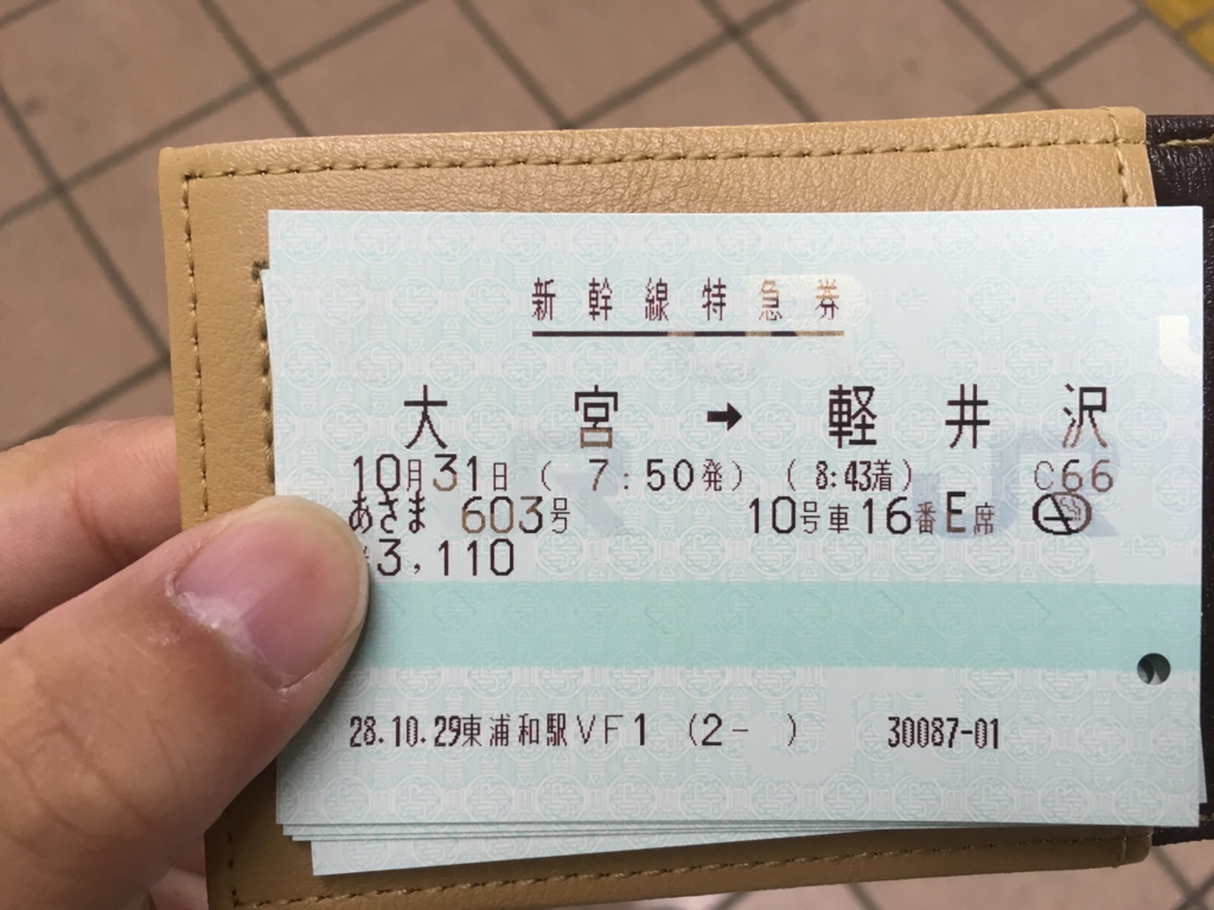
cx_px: 607
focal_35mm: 29
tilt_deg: -70.6
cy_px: 455
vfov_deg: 48.2
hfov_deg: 61.7
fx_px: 1017
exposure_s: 1/30
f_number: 2.2
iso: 32
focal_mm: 4.15
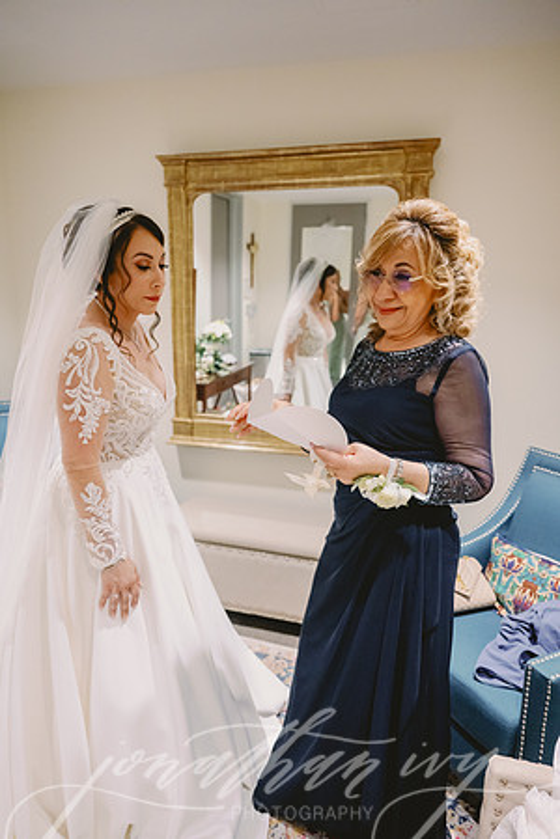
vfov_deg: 73.7
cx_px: 280
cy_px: 420
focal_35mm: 24
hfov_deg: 53.1
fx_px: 560
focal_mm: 24
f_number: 2.8
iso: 2000
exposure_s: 1/320
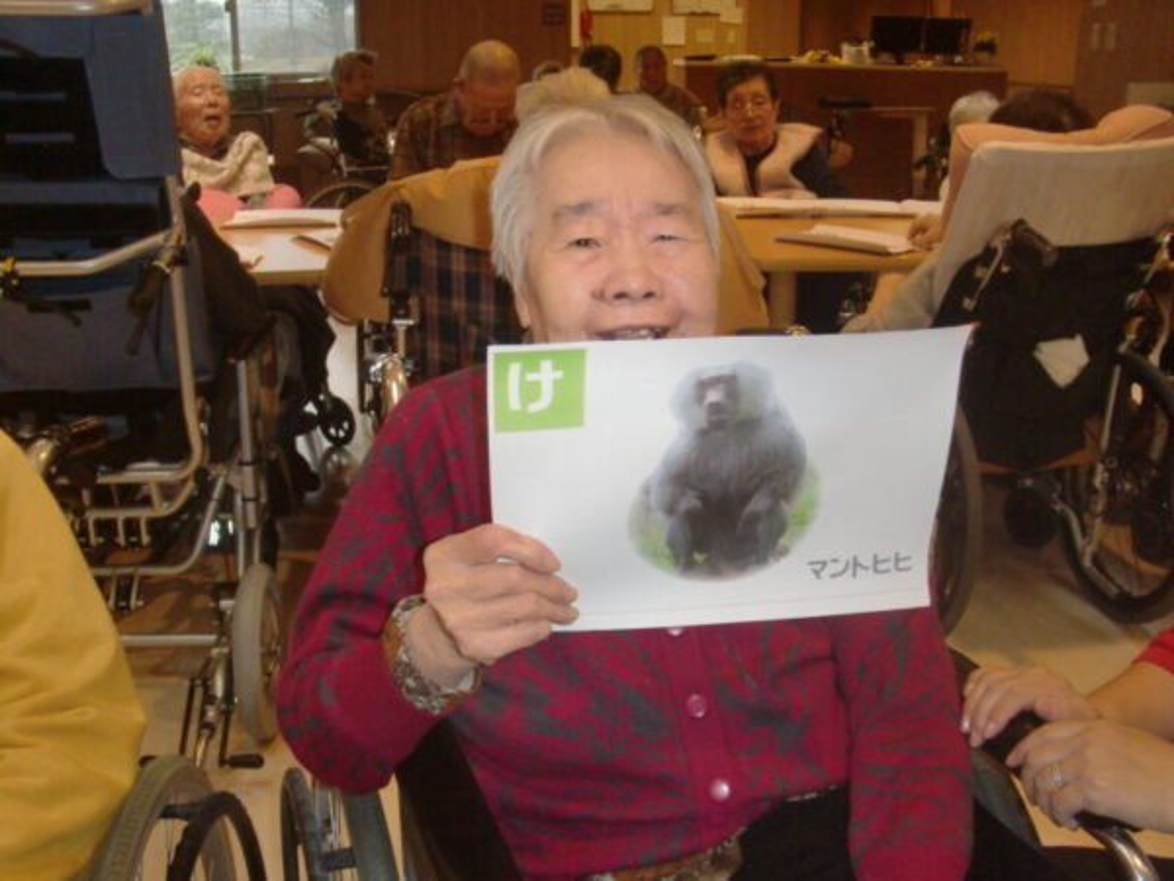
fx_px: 1289
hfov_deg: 49.0
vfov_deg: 37.7
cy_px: 440
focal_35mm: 38
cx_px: 587
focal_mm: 6.66
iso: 160
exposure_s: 1/60
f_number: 3.9
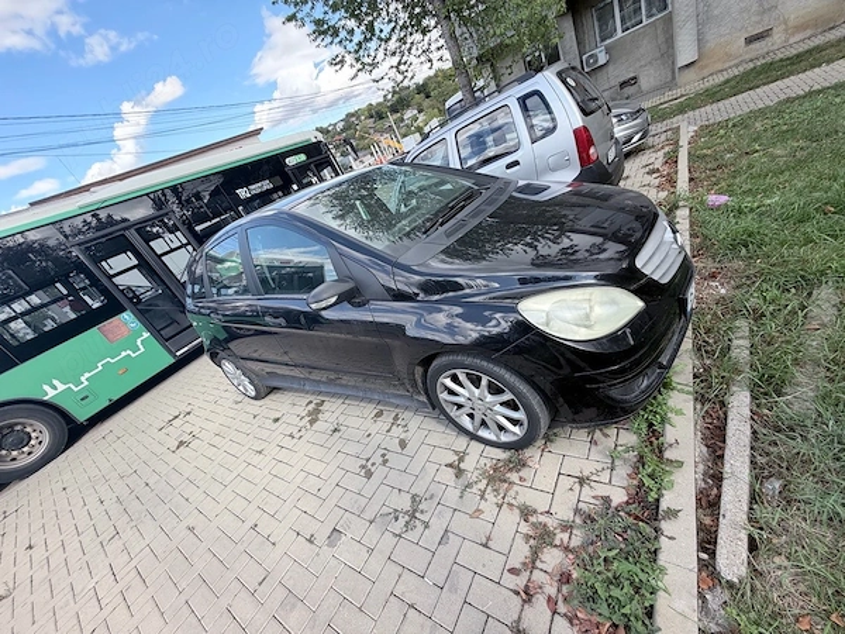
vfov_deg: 85.7
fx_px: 342
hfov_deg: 102.1
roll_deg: +27.4
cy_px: 317
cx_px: 422
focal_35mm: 14
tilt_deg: -25.8
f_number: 2.2
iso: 50
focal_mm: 2.22
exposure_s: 1/379
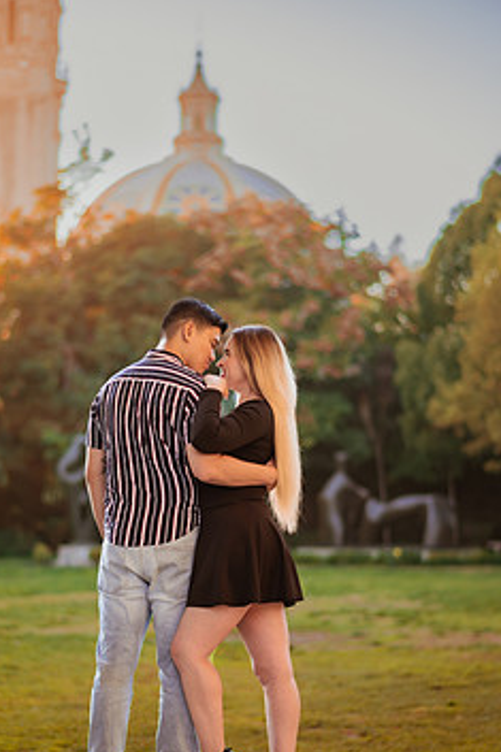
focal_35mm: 74
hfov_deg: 18.4
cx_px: 224
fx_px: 1546
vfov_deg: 27.3
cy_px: 473
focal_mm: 58
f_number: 1.4
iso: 100
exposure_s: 1/400
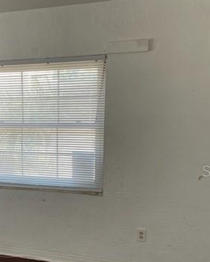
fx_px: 349
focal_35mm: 45
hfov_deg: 32.4
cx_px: 39
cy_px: 171
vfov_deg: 40.7
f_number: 1.6
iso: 100
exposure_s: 1/120
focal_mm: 4.2
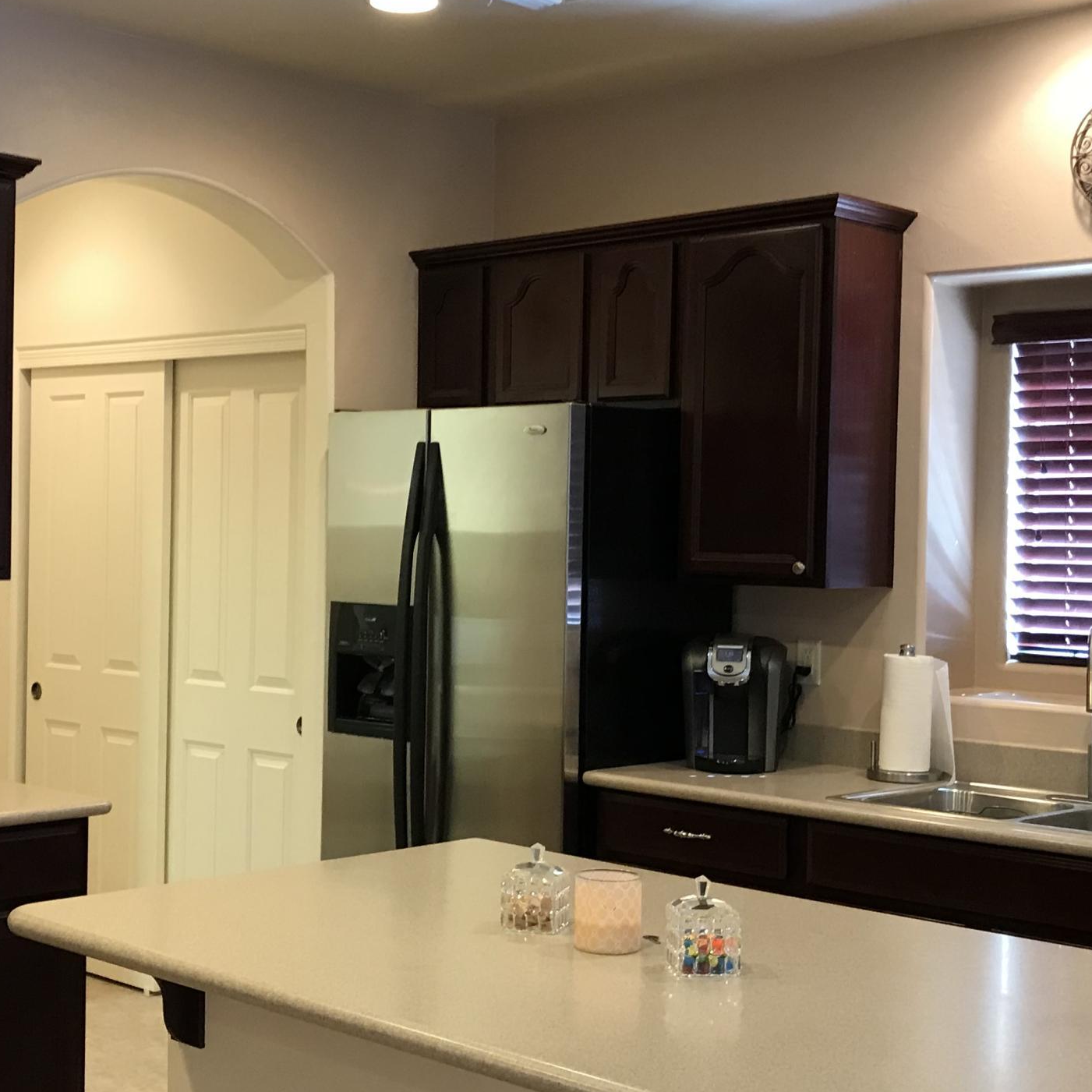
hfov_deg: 32.1
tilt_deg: -1.6
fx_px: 1892
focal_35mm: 53
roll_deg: -0.3
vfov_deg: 32.2
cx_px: 463
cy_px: 579
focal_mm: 3.99
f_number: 1.8
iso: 50
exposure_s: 1/15
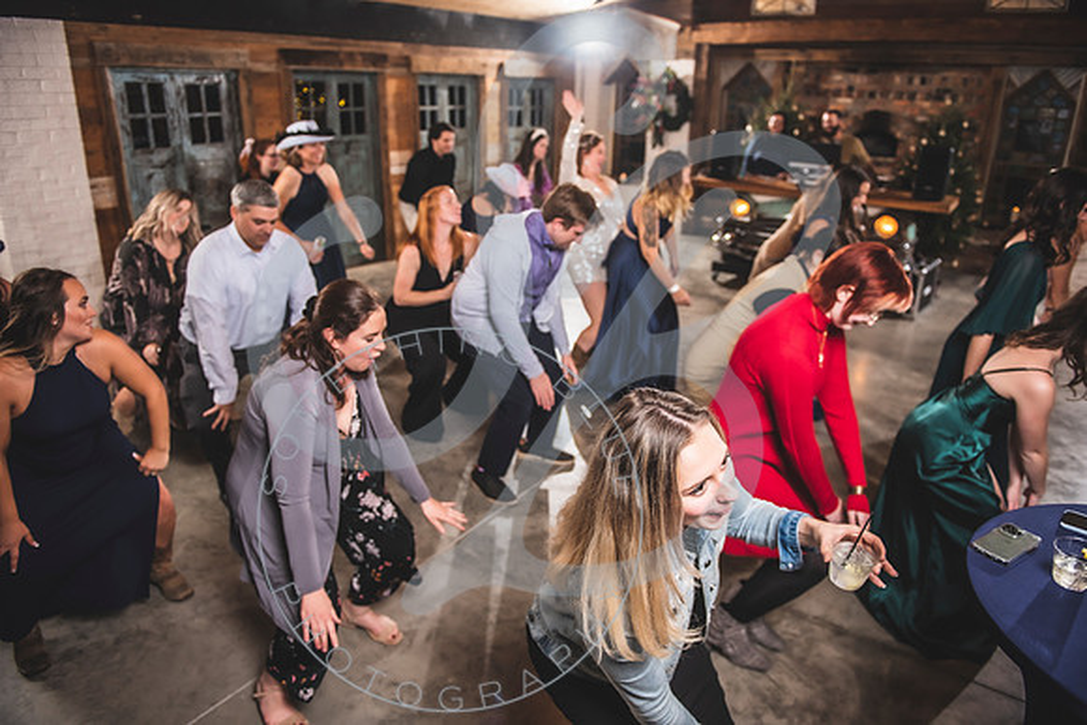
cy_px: 362
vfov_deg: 53.2
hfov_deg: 73.7
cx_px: 544
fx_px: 725
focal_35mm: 24
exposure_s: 1/160
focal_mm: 24
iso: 500
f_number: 2.8
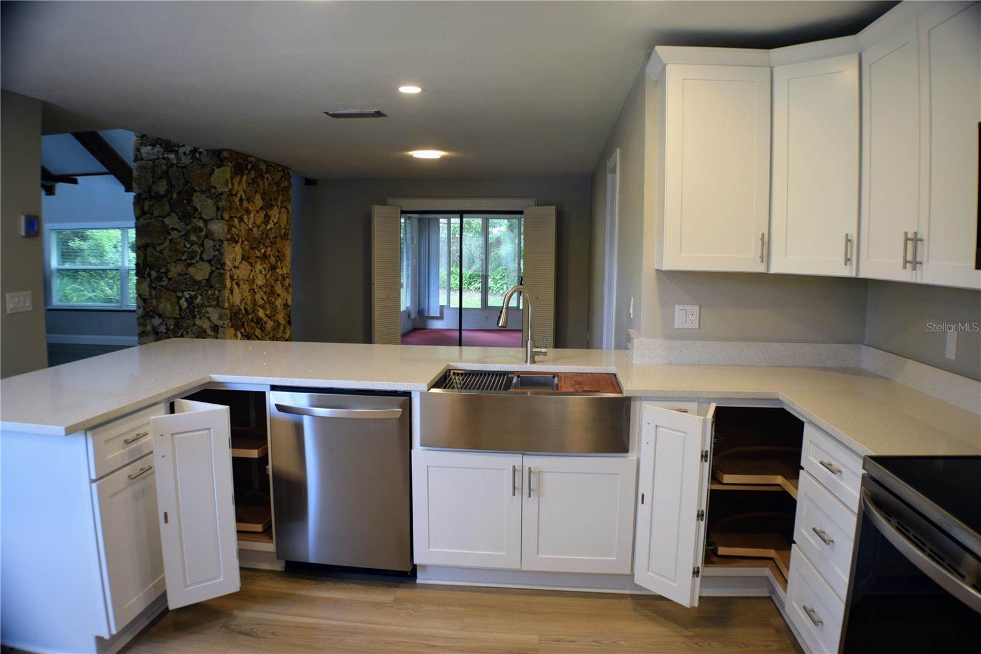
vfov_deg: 40.0
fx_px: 899
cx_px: 490
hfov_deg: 57.2
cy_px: 327
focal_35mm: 33
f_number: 4.5
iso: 400
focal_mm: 22
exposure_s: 1/80
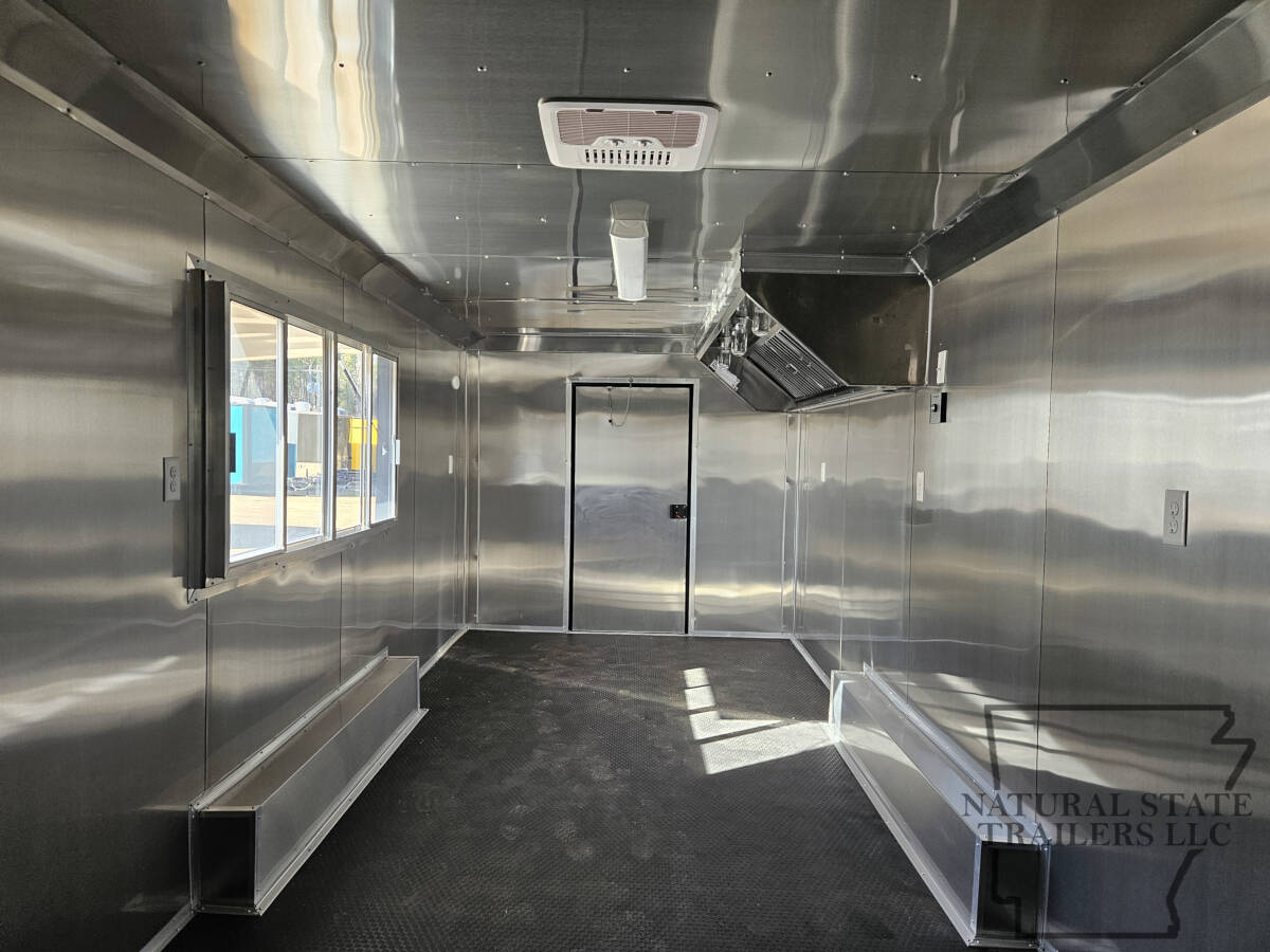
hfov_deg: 73.9
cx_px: 635
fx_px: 844
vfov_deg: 58.9
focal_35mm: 23
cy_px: 476
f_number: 1.8
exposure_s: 1/207
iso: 160
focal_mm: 5.4
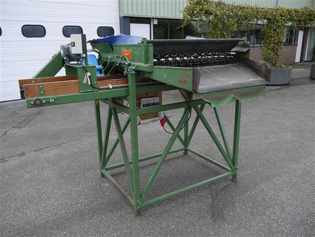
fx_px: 273
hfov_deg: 60.0
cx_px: 158
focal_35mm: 30
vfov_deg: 46.8
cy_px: 118
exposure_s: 1/160
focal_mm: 15
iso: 100
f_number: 5
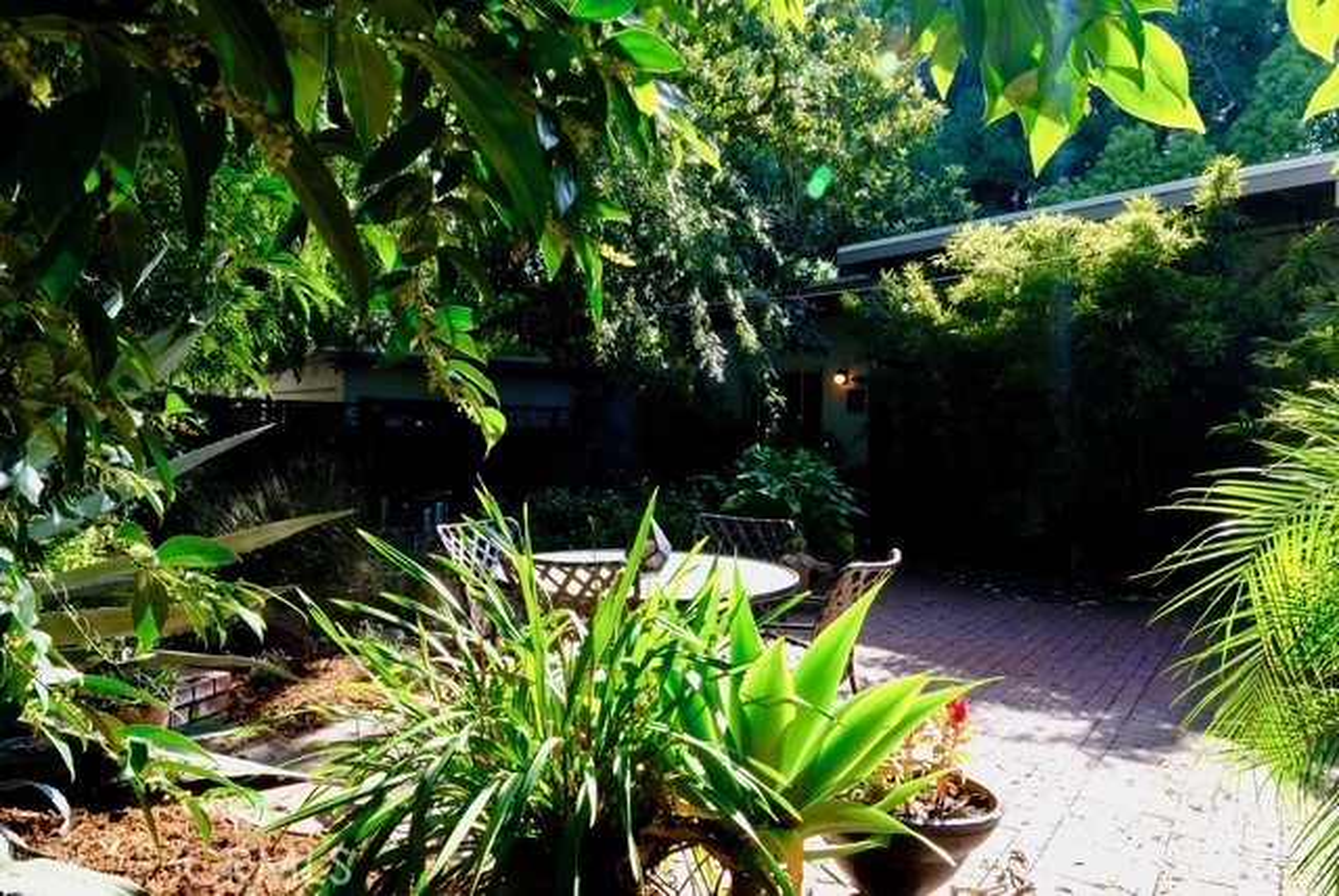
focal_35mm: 24
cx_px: 670
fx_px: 893
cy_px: 448
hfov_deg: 73.7
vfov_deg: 53.2
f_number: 13
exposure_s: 1/300
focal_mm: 16
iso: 2500
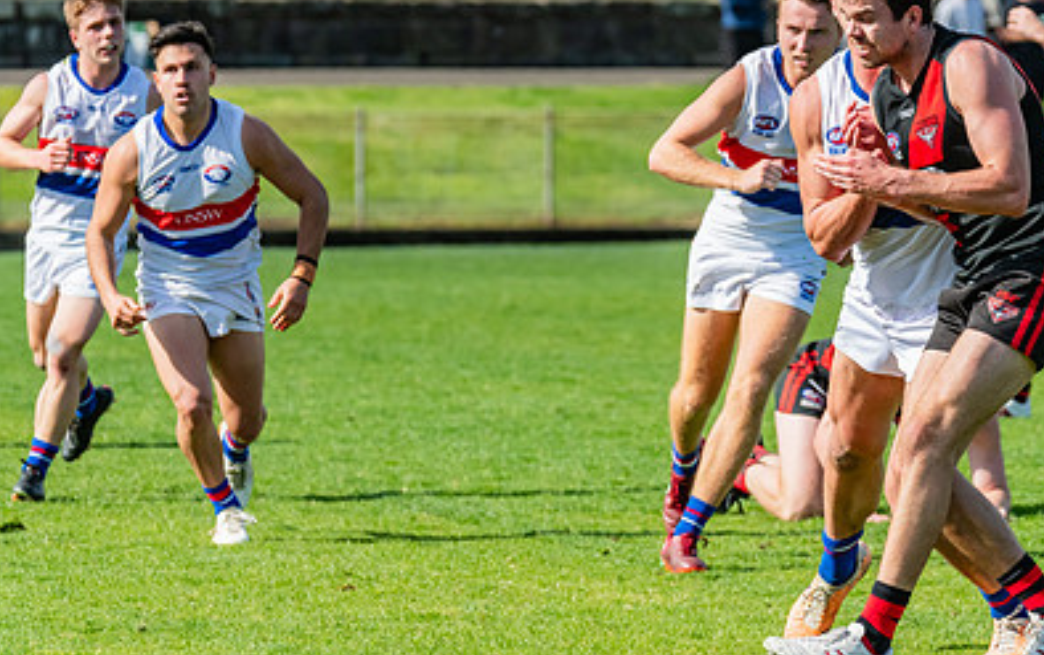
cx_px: 822
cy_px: 248
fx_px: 13982
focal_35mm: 491
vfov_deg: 2.7
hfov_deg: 4.3
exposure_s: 1/1600
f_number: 9
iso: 800
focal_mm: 290
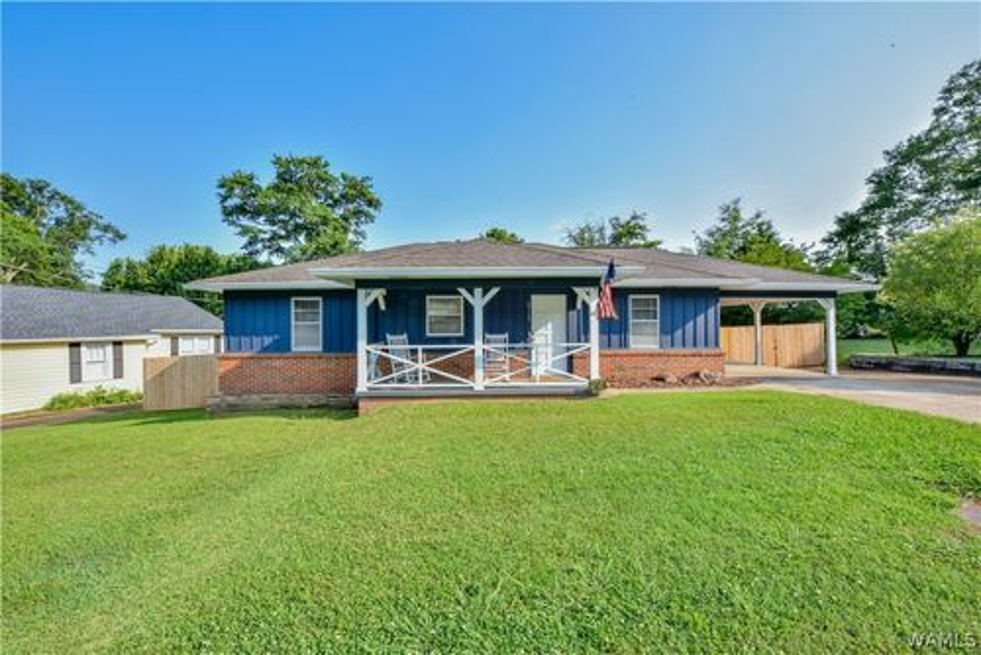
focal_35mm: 14
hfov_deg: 104.2
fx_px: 382
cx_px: 490
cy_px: 328
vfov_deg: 81.3
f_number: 22
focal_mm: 14
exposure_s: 1/50
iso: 400
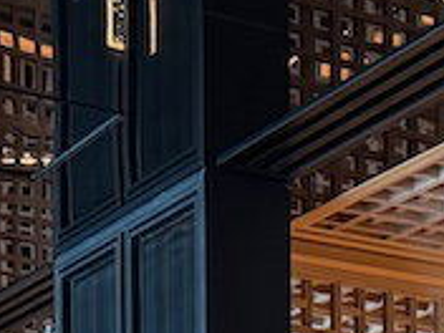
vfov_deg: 8.1
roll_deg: -0.3
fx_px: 2104
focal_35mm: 164
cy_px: 898
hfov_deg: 10.2
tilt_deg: -3.4
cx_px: 1113
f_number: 1.78
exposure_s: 1/62
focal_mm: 6.76
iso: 200
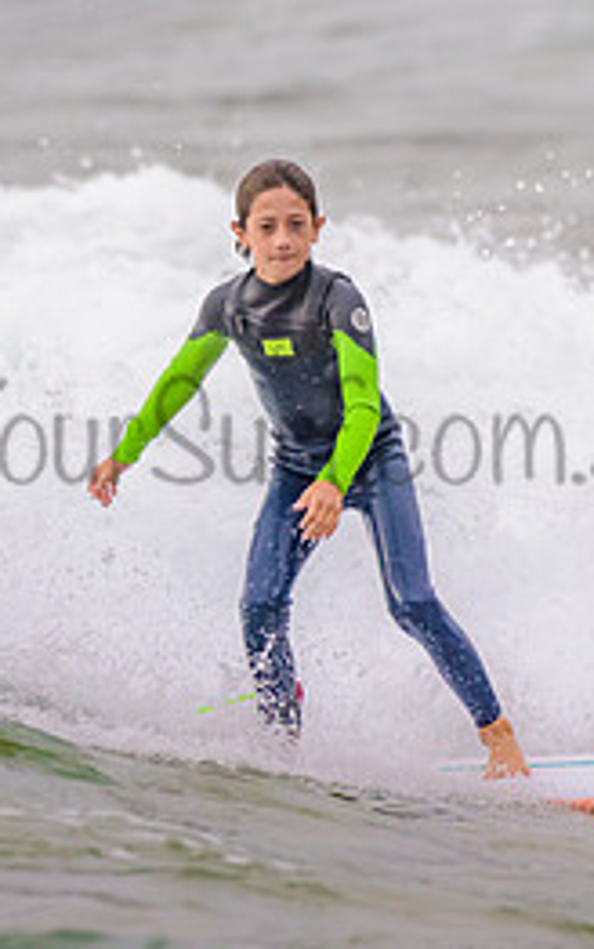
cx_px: 297
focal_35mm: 1385
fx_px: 35834
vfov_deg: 1.5
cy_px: 339
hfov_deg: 0.9
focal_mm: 500
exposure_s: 1/800
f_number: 5.6
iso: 320
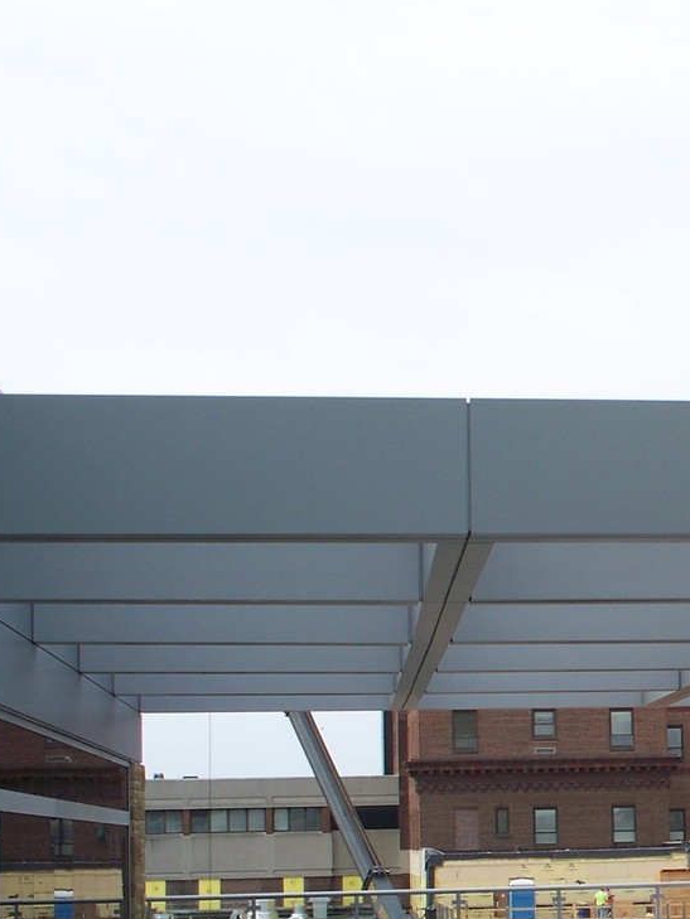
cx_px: 912
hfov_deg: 17.4
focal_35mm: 79
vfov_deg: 24.6
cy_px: 611
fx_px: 2099
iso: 80
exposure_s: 1/250
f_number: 5
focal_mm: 7.54
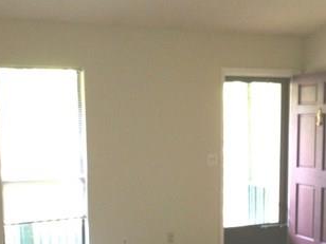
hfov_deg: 33.2
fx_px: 546
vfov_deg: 24.9
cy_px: 184
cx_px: 163
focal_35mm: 58
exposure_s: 1/15
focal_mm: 3.85
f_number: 2.8
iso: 160
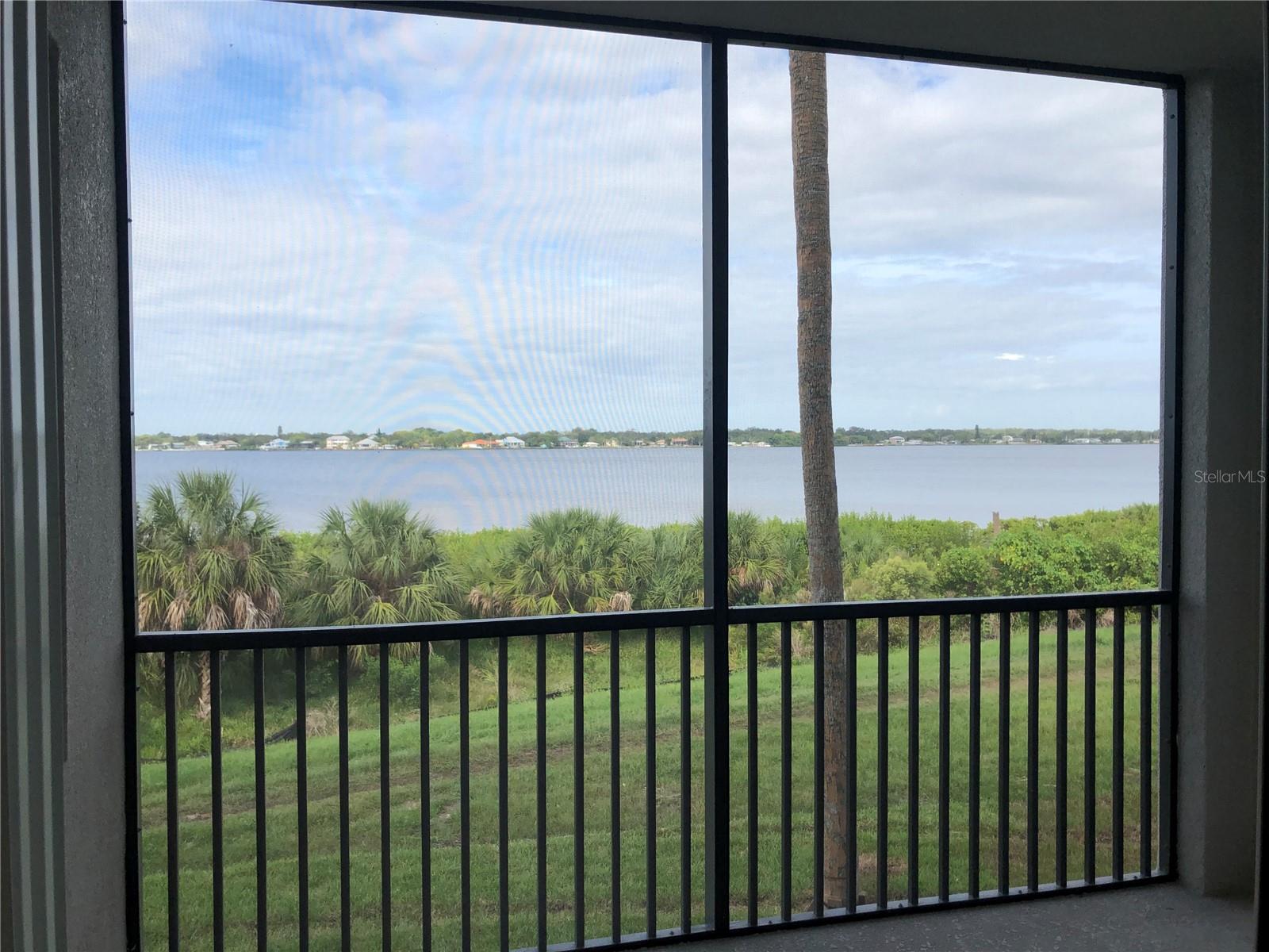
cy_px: 476
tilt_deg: -0.7
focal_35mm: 28
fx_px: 1026
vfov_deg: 49.7
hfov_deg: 63.4
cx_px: 634
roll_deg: -0.3
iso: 20
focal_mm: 3.99
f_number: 1.8
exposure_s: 1/1130
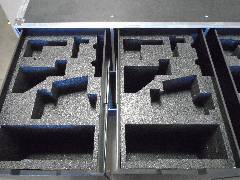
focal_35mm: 26
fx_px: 180
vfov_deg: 53.1
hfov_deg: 67.3
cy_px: 90
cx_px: 120
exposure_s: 1/60
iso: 800
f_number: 3.2
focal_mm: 4.6
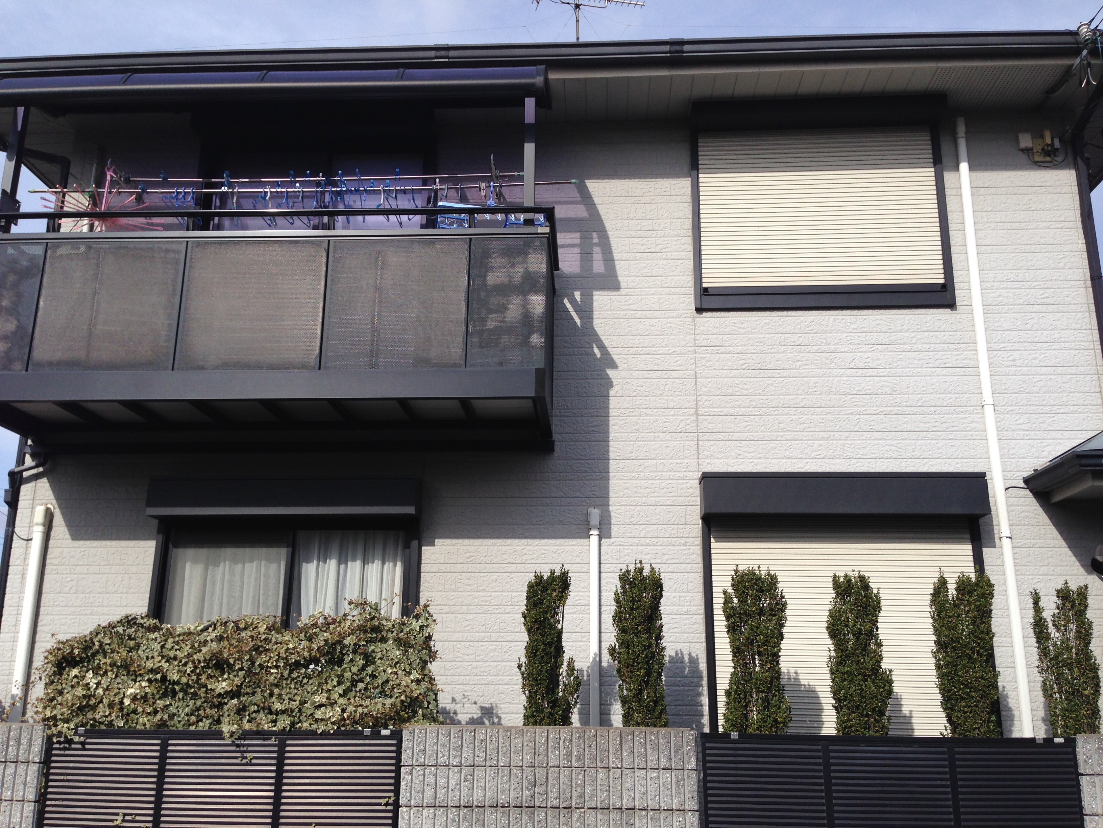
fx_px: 1052
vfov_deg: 42.9
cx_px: 552
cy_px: 414
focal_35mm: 33
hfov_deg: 55.4
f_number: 2.4
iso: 50
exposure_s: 1/2008
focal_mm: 4.12
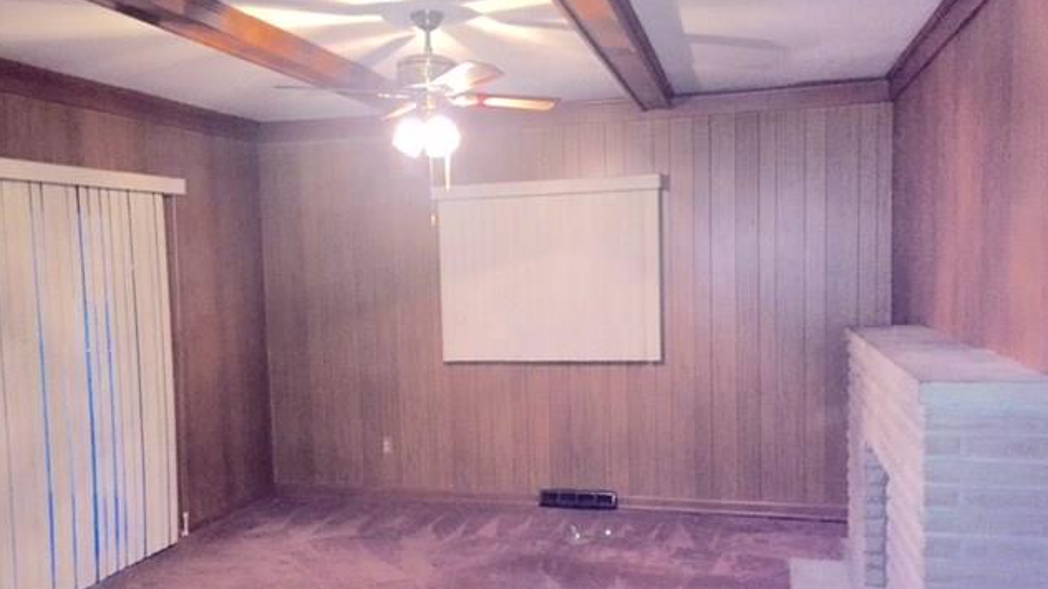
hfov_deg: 61.0
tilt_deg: -5.0
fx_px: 889
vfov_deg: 36.6
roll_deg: +2.3
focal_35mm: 32
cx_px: 522
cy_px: 338
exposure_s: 1/16
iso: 400
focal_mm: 4.15
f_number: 2.2
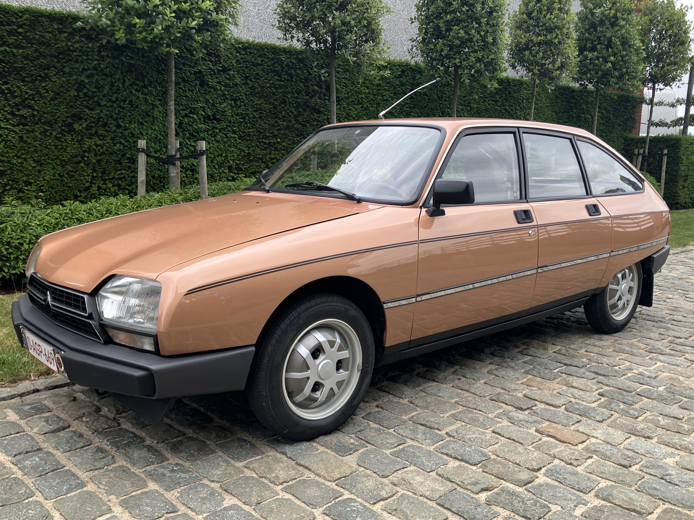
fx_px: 662
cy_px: 278
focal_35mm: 33
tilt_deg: -10.2
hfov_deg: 55.3
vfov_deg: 42.9
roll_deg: -1.1
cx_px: 365
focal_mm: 3.99
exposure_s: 1/382
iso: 32
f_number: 1.8
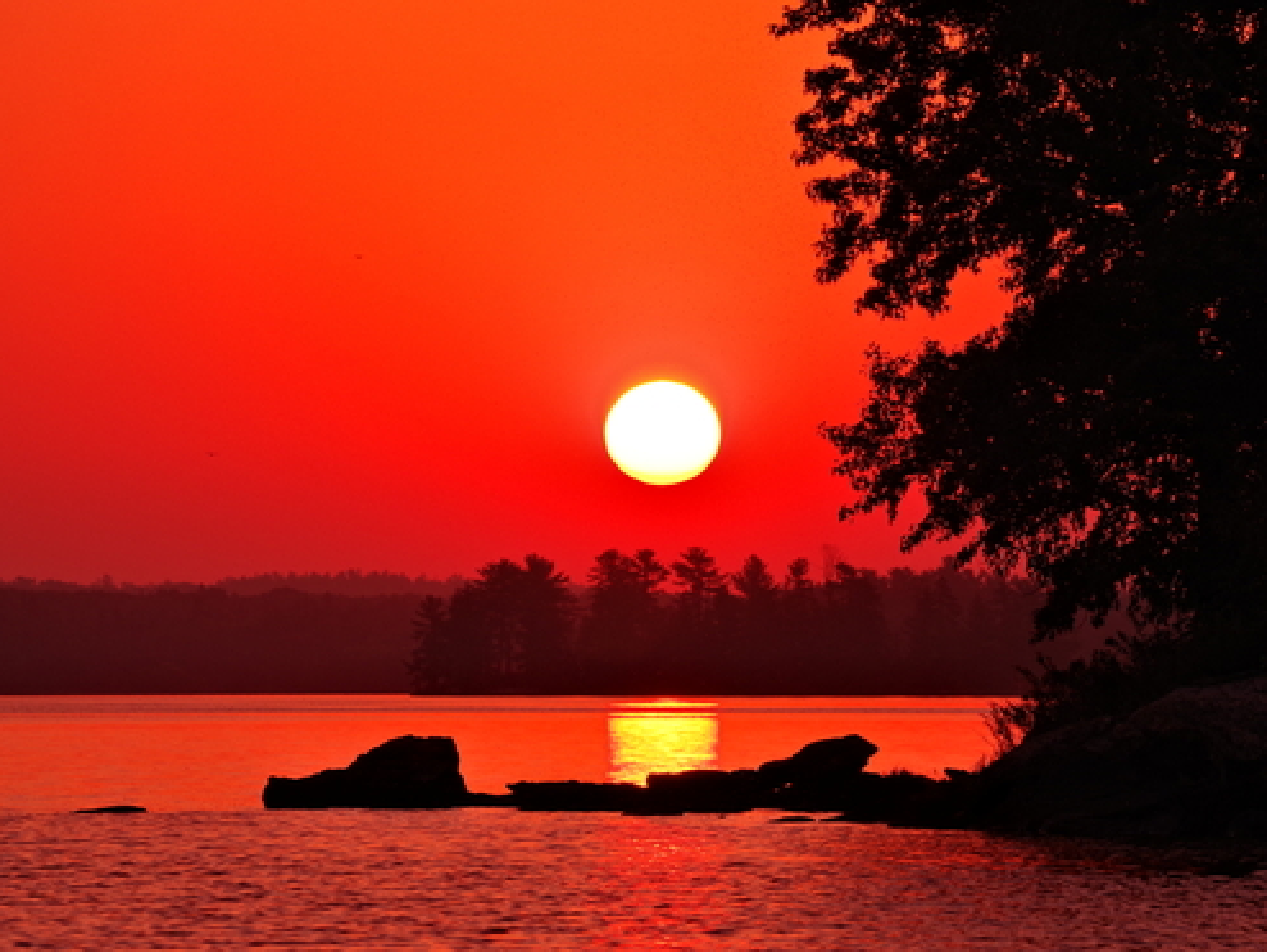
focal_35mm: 343
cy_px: 476
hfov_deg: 5.8
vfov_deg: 4.3
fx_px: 12560
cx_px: 634
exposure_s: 1/400
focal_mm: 210
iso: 320
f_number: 10
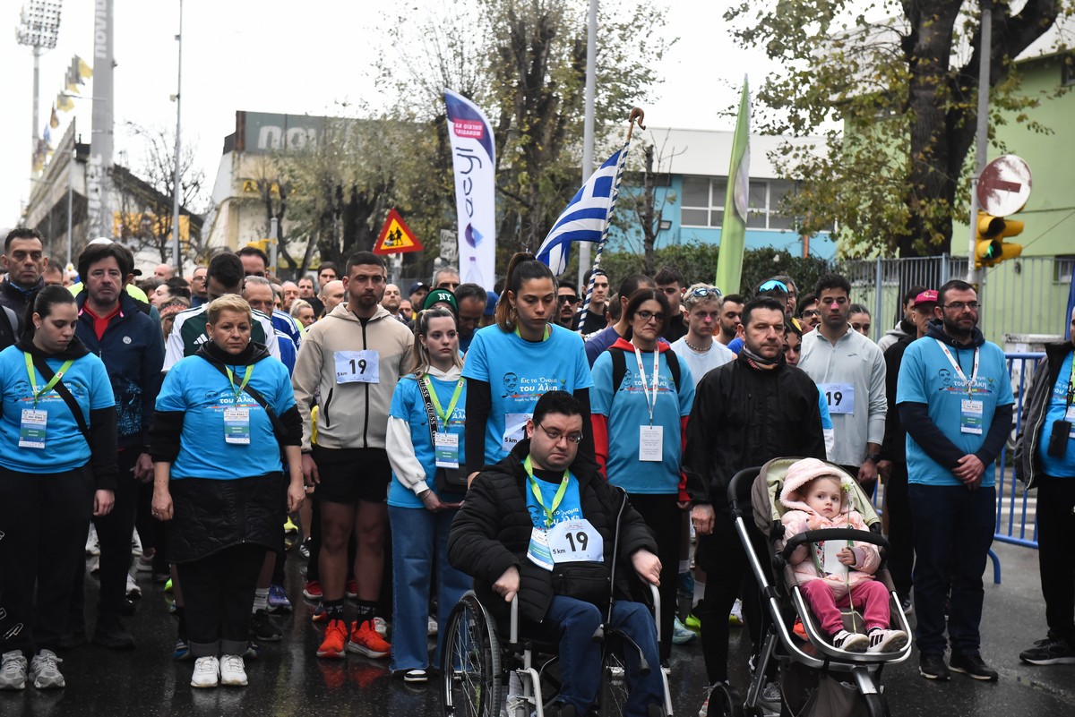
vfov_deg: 21.9
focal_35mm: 62
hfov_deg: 32.4
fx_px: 1852
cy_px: 358
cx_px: 538
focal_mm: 62
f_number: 5
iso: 3200
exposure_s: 1/640
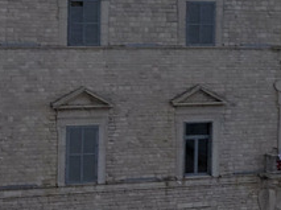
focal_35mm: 158
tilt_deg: -1.5
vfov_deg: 9.3
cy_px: 30
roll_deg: -0.8
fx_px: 1280
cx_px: 668
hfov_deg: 10.7
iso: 20
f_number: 1.8
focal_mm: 4
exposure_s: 1/1104
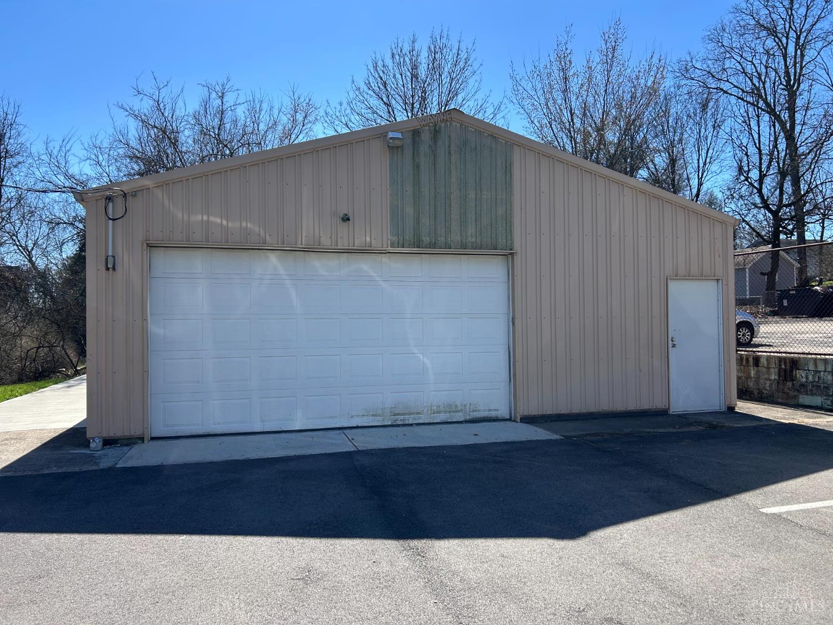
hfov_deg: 67.3
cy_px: 312
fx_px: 626
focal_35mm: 26
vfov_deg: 53.1
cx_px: 416
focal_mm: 5.7
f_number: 1.5
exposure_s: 1/2571
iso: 50
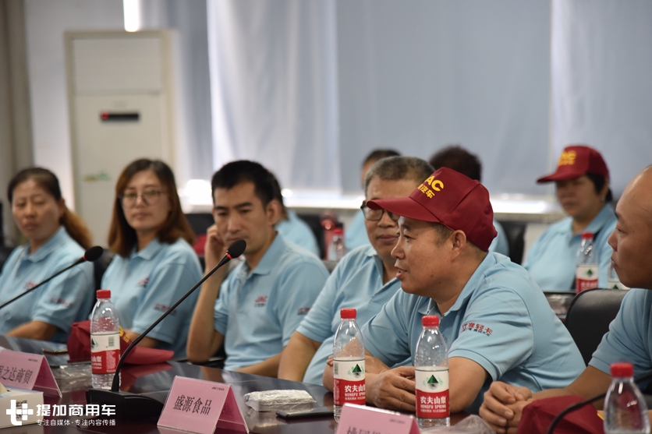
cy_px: 217
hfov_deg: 17.1
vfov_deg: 11.4
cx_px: 326
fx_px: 2173
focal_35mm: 120
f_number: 4
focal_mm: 120
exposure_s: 1/60
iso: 1600
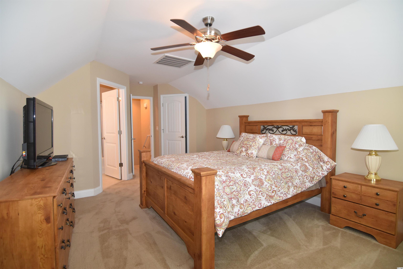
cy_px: 134
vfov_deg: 72.1
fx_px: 185
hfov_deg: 95.0
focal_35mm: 16
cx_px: 202
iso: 800
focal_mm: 11
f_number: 3.5
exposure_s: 1/60
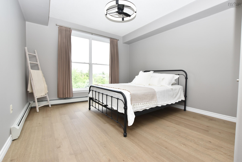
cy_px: 81
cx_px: 121
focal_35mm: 15
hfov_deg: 100.3
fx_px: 101
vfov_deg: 77.4
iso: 400
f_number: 5.6
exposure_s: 1/125
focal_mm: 10
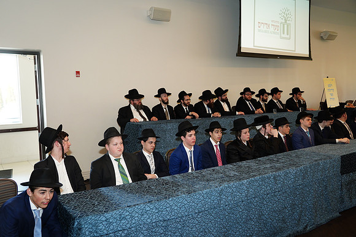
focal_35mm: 30
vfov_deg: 43.6
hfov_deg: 61.9
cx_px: 178
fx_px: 297
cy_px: 118
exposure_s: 1/100
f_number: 4
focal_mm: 30
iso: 1000
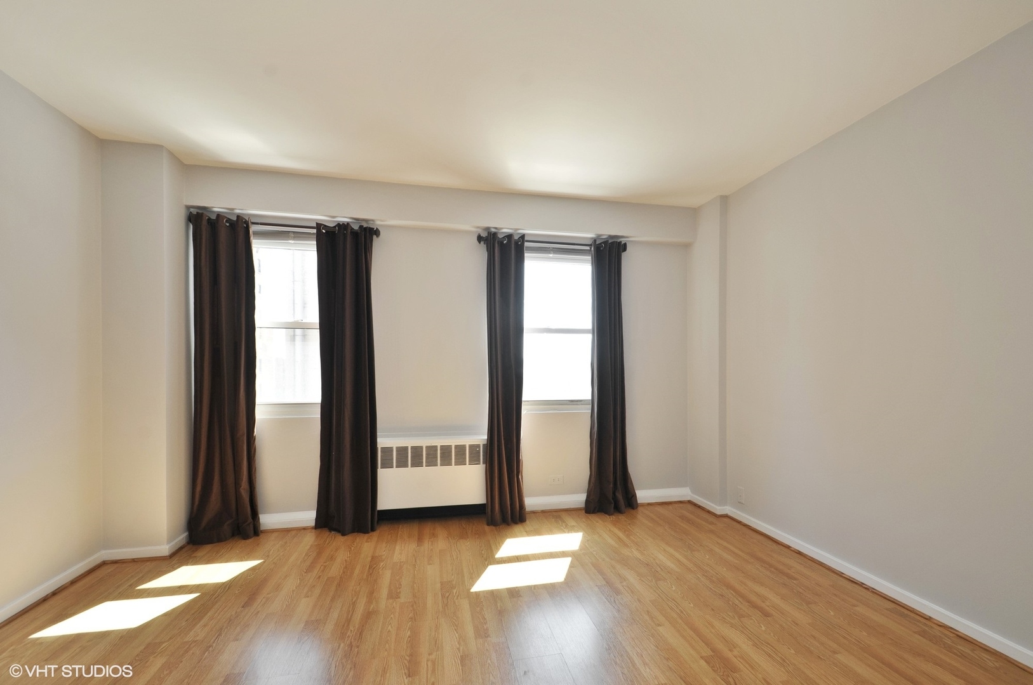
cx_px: 516
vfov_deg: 77.2
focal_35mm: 15
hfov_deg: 100.5
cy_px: 342
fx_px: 430
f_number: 8
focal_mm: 10
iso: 200
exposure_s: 1/25
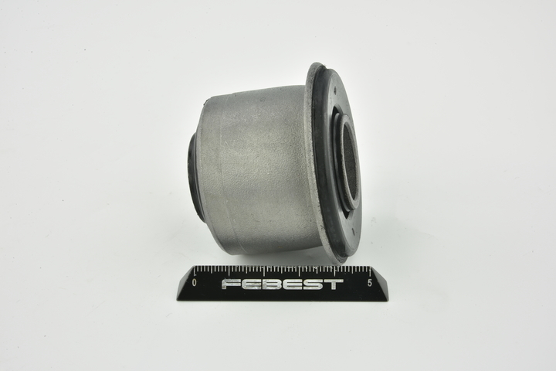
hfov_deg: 33.4
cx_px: 278
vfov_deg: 22.6
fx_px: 927
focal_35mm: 60
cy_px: 186
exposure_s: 1/2.5
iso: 64
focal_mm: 60
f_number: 32
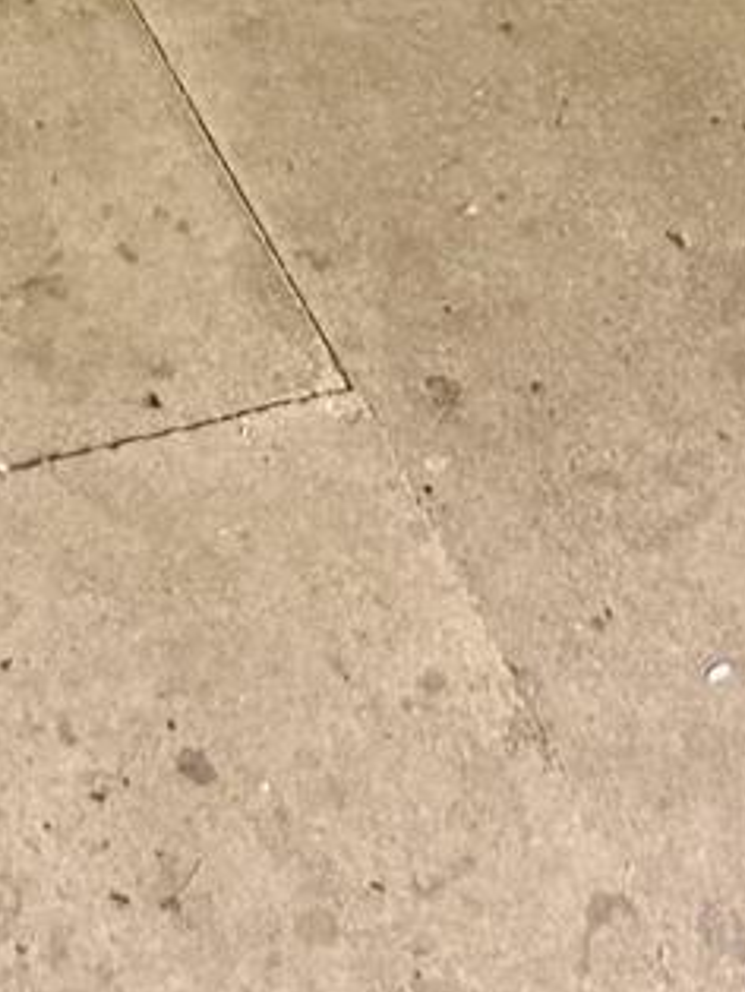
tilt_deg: -10.8
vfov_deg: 8.4
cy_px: -2483
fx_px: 5044
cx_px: -316
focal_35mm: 176
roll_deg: +1.5
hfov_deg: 8.3
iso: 320
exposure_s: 1/60
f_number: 1.78
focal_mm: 6.76
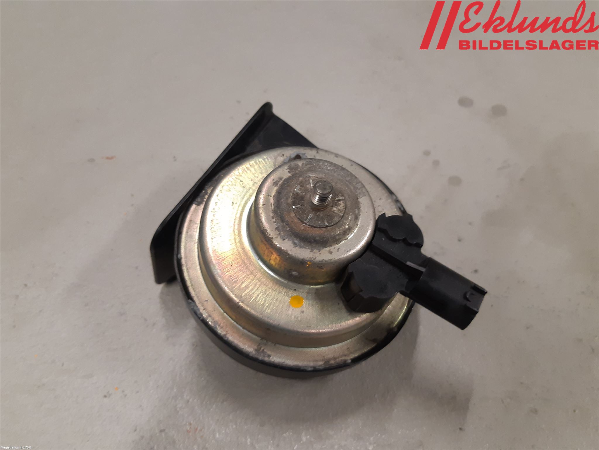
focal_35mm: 26
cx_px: 300
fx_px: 450
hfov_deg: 67.3
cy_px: 225
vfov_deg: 53.1
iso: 160
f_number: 1.7
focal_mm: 3.93
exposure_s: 1/50
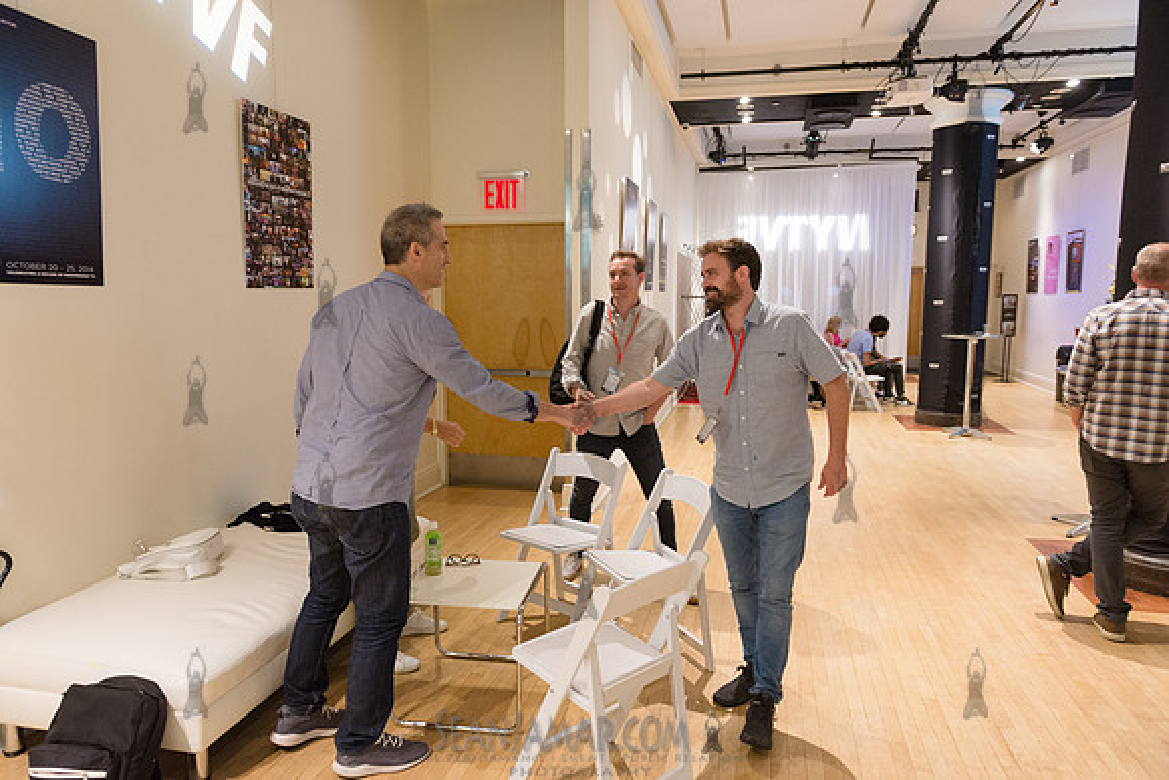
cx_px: 584
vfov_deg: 53.2
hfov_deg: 73.7
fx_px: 779
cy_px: 390
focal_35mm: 24
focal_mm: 24
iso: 2500
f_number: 4
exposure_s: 1/160
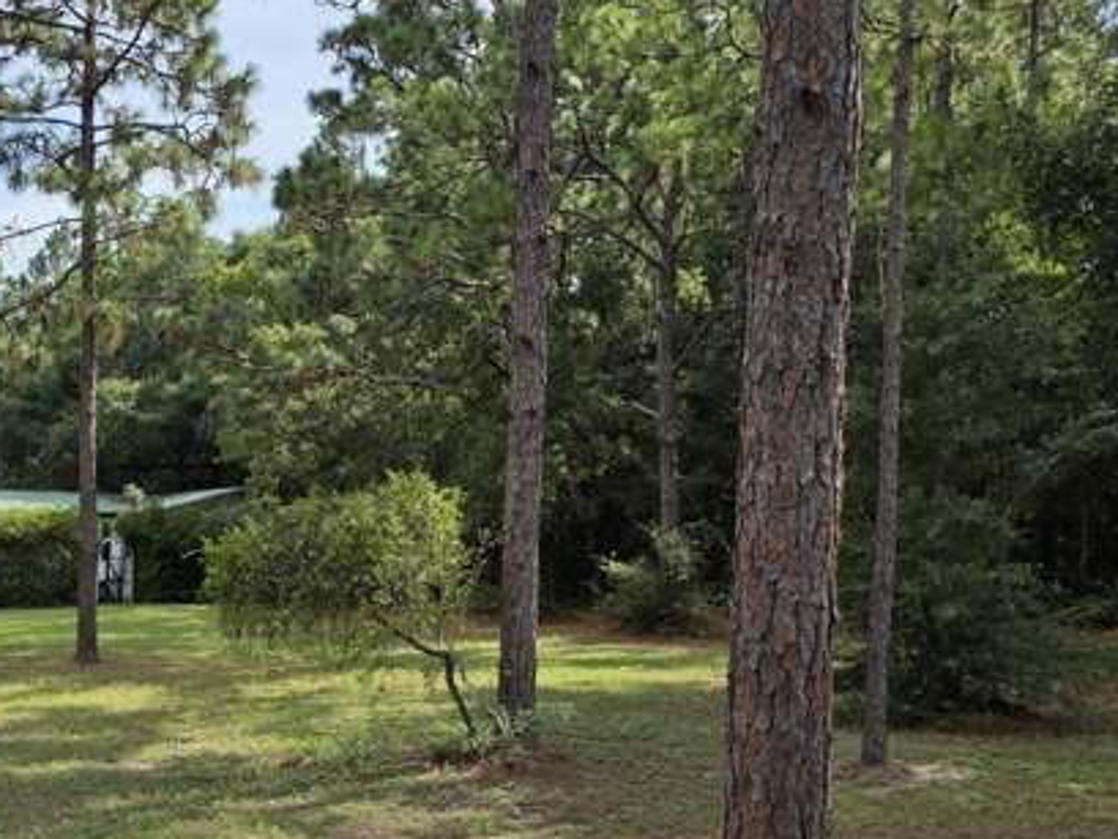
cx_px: 183
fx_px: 1454
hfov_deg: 39.9
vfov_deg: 31.7
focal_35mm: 45
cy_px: 618
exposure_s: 1/3758
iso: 80
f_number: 1.7
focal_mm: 6.3
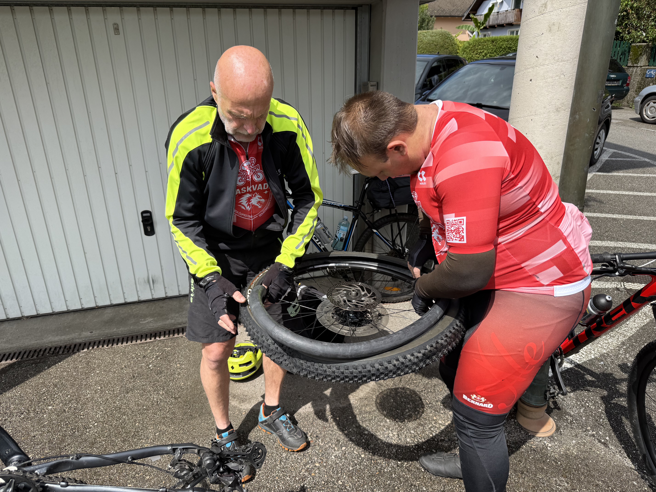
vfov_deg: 56.8
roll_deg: +1.0
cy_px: 246
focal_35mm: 24
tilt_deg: -21.7
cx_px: 328
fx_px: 455
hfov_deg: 71.6
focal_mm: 6.76
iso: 80
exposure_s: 1/3584
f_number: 1.78
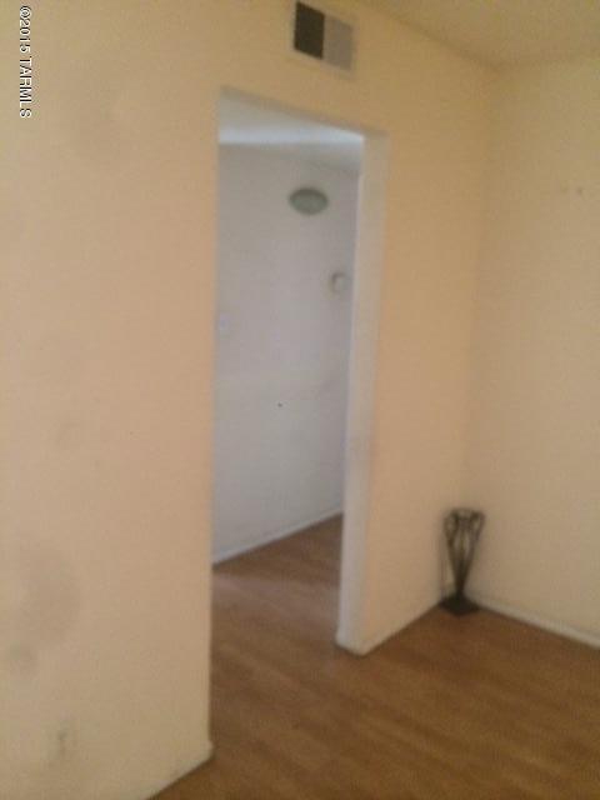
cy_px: 400
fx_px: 693
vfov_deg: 60.0
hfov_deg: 46.8
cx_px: 300
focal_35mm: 30
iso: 400
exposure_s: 1/15
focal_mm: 4.12
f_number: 2.2
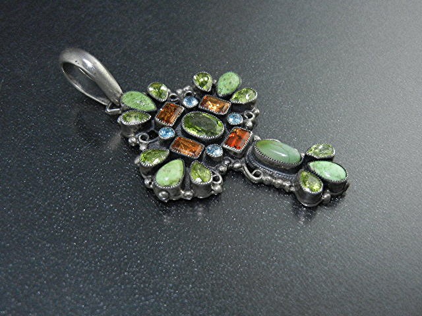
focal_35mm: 45
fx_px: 549
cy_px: 158
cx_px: 211
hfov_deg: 42.1
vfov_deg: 32.2
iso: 800
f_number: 7.6
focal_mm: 8.1
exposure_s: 1/30
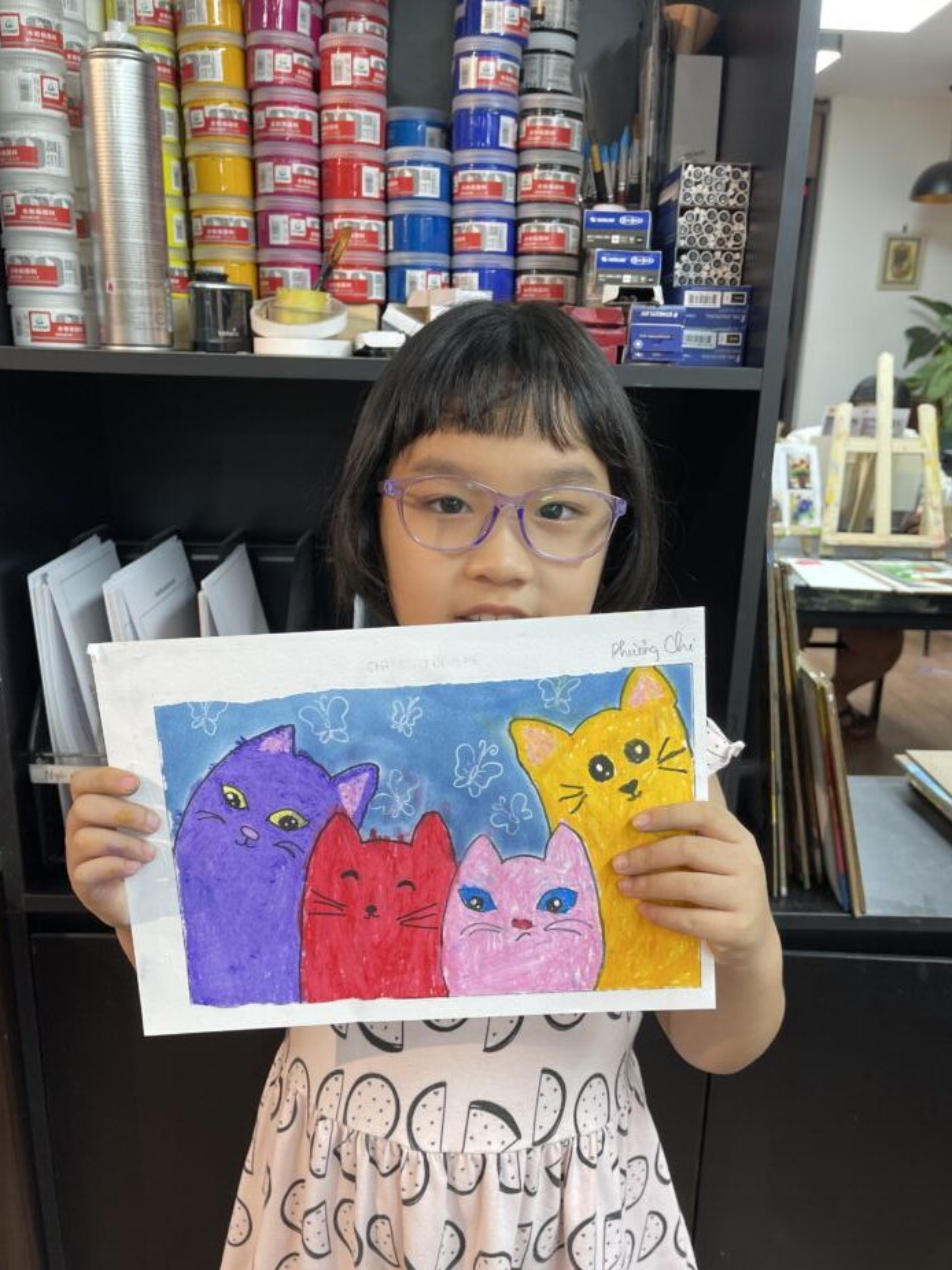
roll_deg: +0.2
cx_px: 480
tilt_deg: -17.7
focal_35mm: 27
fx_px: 991
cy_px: 684
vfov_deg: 65.2
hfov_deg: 51.3
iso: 80
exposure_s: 1/100
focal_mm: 5.1
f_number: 1.6
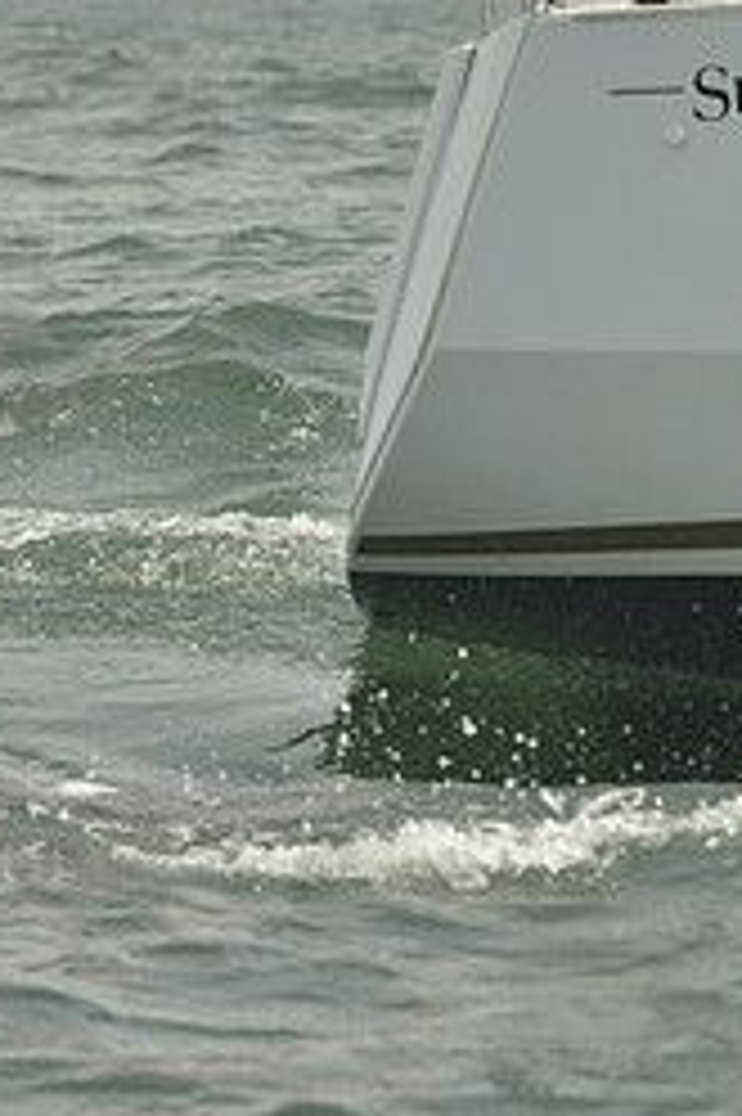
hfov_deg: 3.9
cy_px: 117
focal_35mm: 351
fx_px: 10866
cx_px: 519
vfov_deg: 5.9
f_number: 7.1
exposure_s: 1/1250
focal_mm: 150
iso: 200
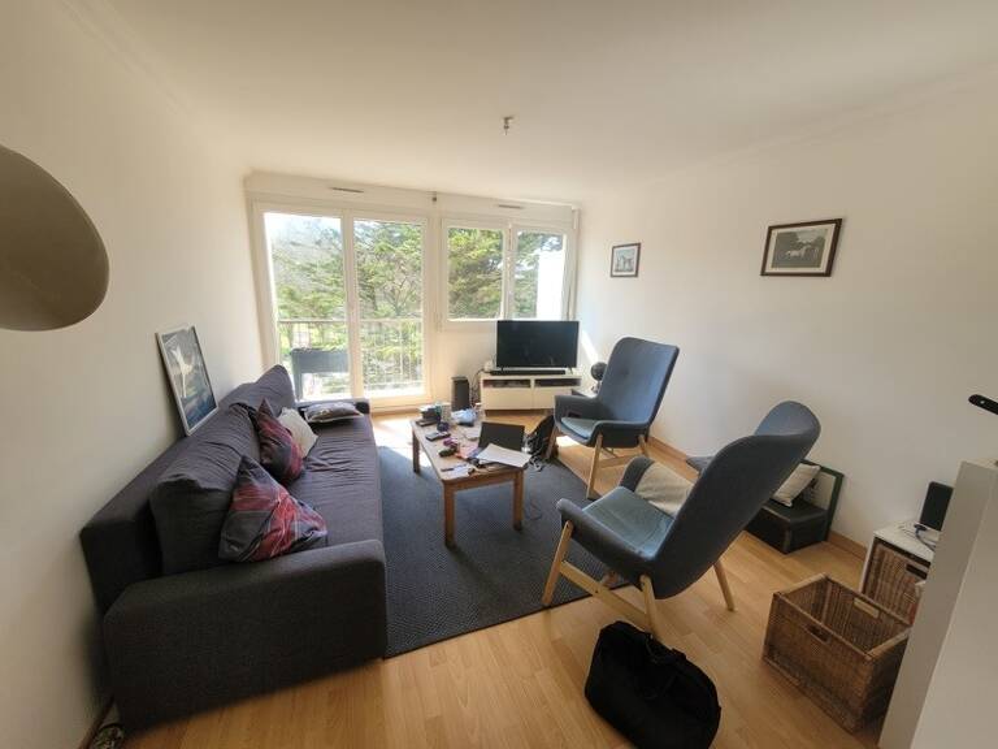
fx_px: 375
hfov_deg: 106.2
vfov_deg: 89.9
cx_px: 499
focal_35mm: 13
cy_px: 374
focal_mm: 1.74
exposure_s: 1/107
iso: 40
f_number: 2.2
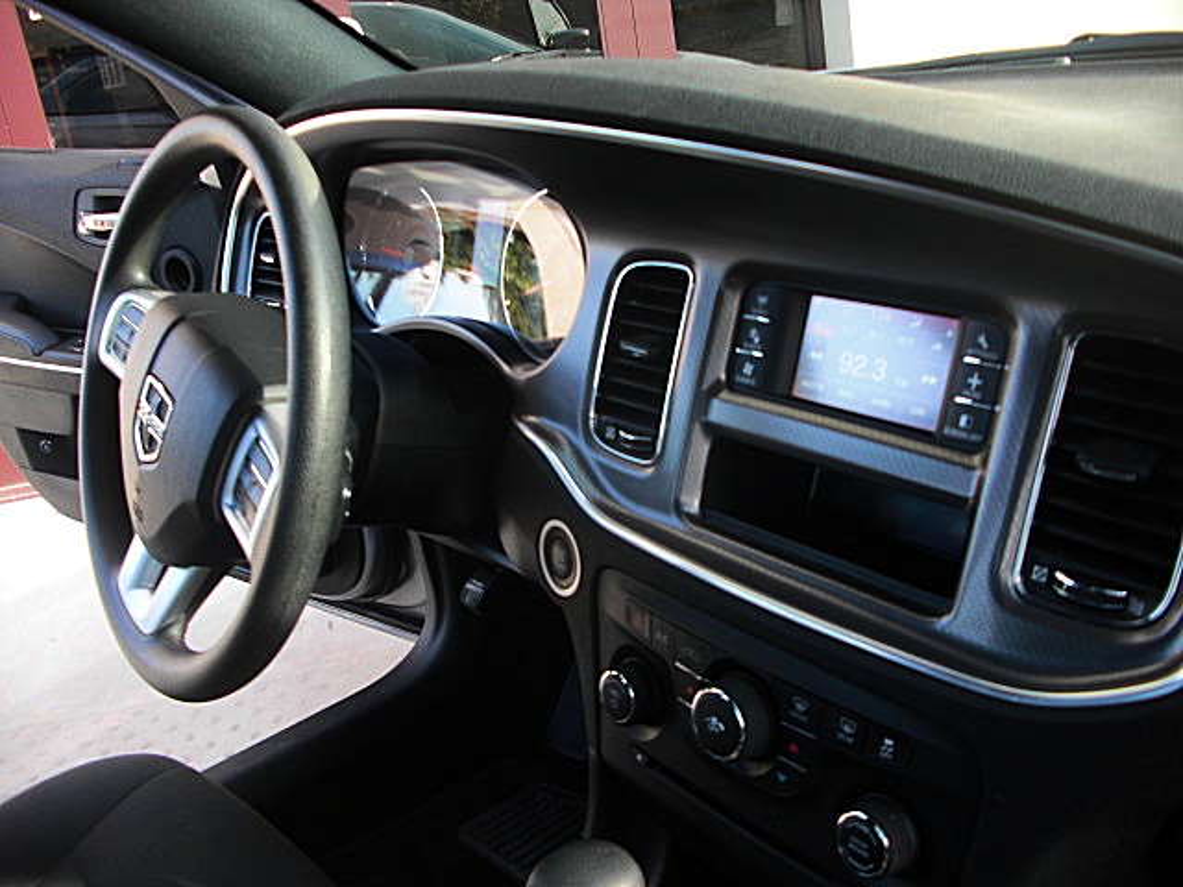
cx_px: 592
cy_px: 444
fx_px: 1230
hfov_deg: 51.4
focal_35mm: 36
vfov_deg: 39.7
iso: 50
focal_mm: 6.3
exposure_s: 1/60
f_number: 2.8
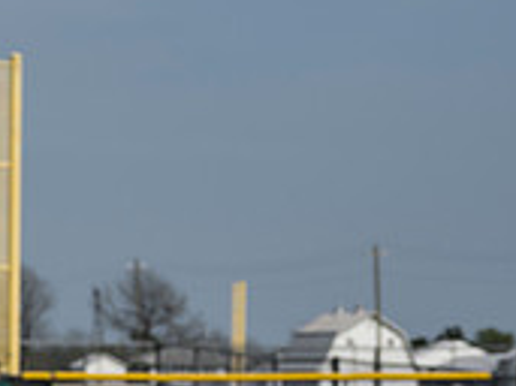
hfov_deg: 6.5
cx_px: -341
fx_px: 4439
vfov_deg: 5.0
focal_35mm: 298
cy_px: 526
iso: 160
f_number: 5.6
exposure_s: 1/1250
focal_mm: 44
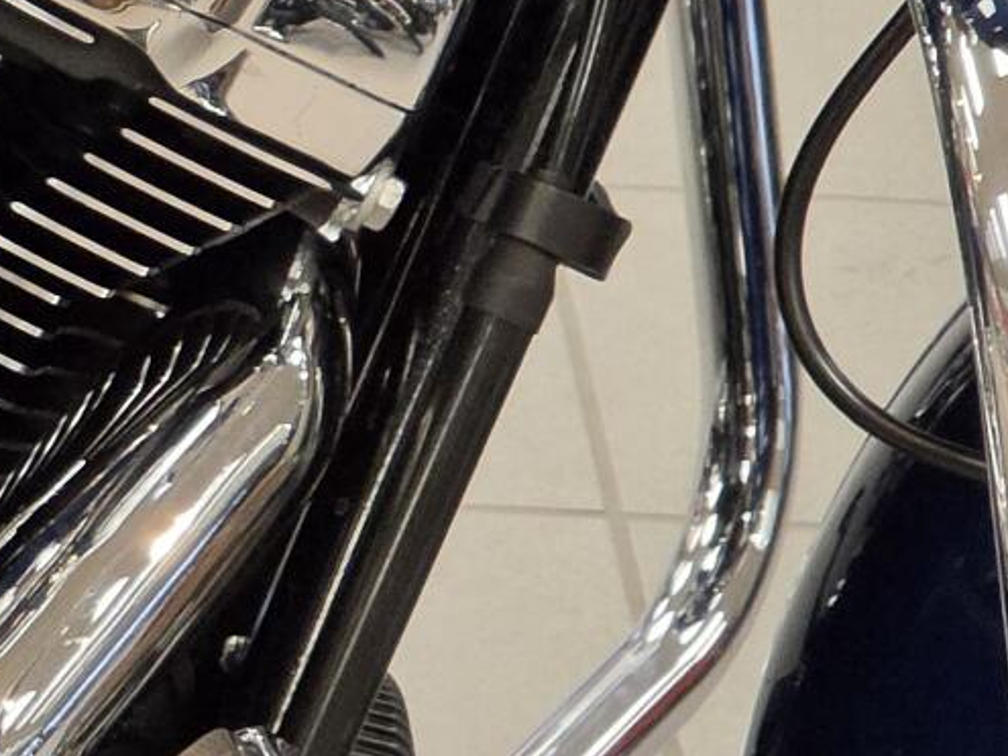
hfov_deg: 7.0
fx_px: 8122
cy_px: 330
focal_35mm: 279
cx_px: -633
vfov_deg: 5.3
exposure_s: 1/120
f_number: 2.4
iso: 320
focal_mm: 7
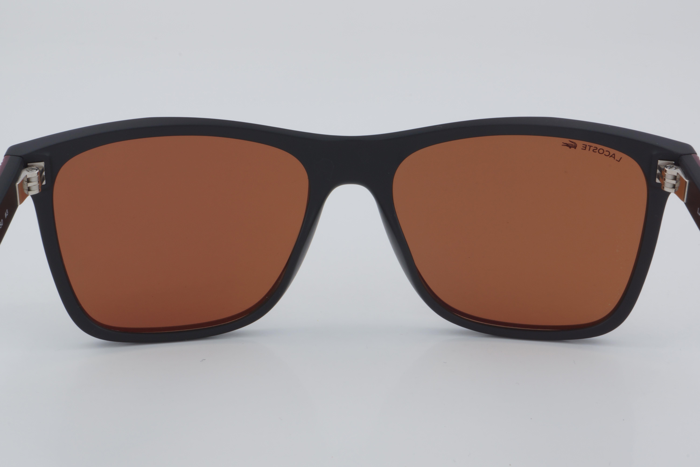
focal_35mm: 68
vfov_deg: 20.2
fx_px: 1312
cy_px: 234
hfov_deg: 29.9
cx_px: 350
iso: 100
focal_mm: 45
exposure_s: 1/4
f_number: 32
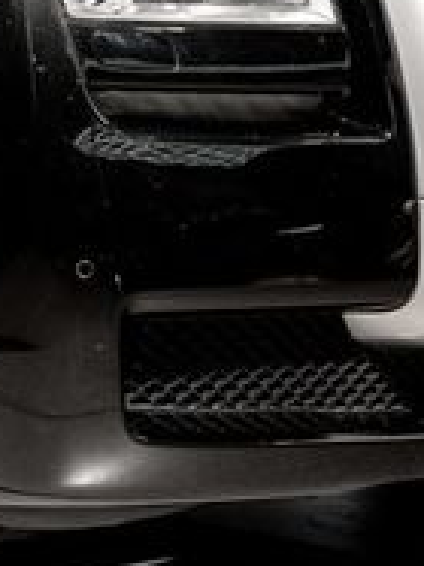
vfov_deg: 14.8
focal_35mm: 132
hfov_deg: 11.1
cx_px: 3
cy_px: 68
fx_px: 2158
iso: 320
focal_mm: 40
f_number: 5.6
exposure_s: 1/60
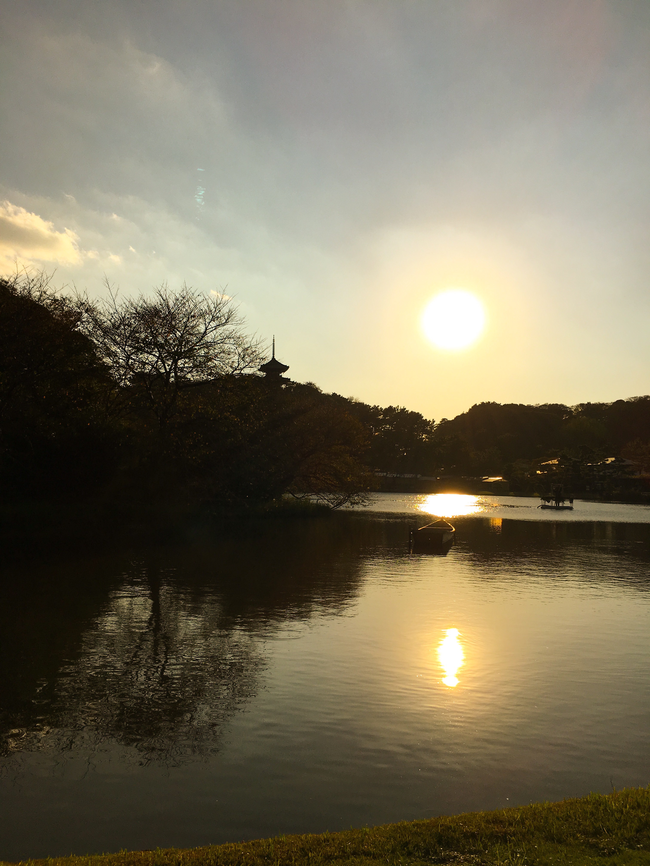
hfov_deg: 48.2
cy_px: 433
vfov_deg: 61.7
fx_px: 726
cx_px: 325
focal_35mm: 29
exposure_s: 1/5917
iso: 25
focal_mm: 4.15
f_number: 2.2
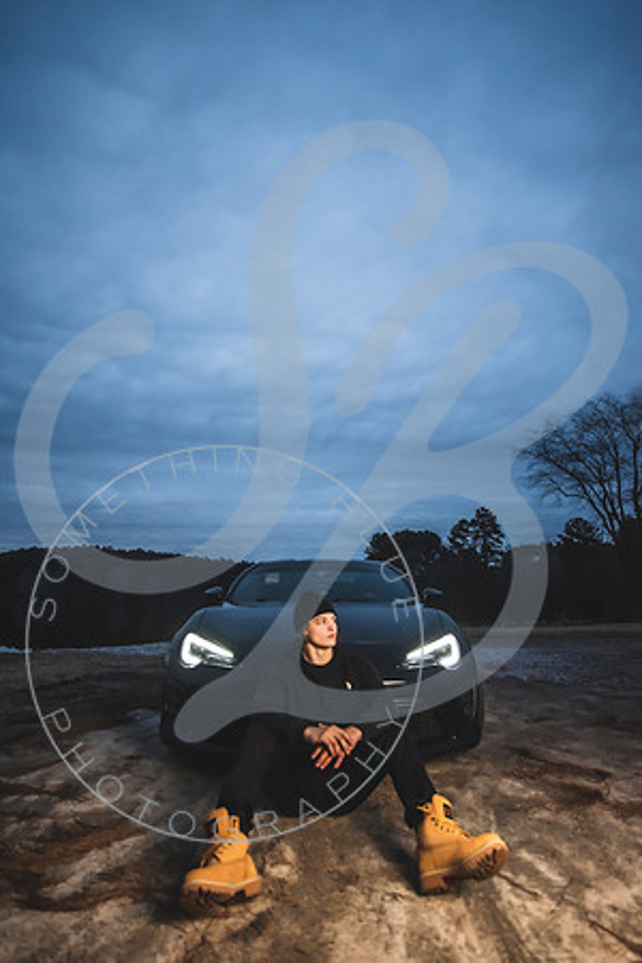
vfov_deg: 84.0
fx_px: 535
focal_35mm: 20
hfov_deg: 61.9
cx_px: 321
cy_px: 482
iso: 1000
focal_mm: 20
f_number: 2.8
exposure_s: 1/200
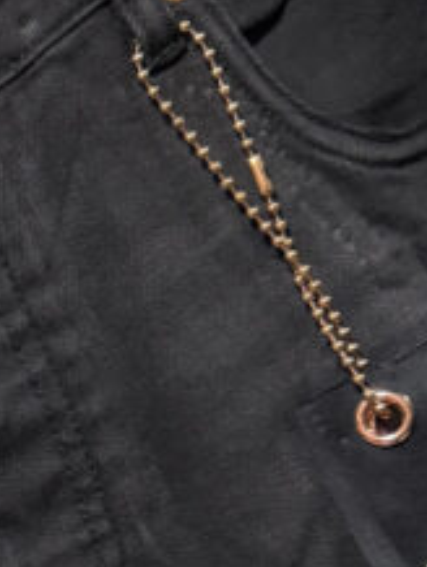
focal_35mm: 88
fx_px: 1445
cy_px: 598
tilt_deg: -11.4
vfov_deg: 21.3
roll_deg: +23.6
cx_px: -323
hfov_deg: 14.8
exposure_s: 1/60
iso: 800
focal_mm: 6.76
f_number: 1.78
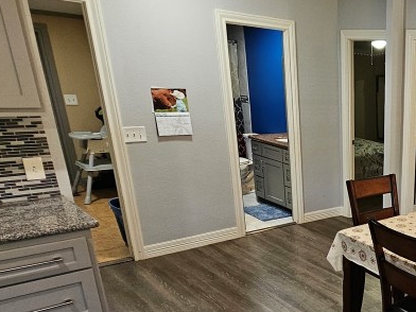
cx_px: 448
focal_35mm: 34
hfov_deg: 43.2
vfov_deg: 40.4
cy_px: 241
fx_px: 409
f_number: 2.2
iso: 250
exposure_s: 1/60
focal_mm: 2.2
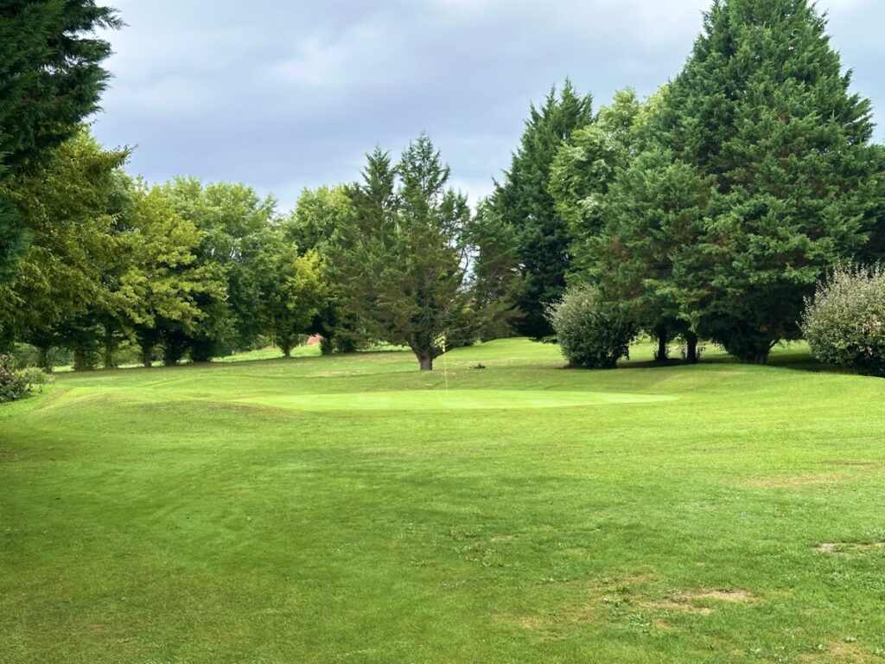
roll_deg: +0.1
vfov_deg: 30.3
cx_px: 442
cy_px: 332
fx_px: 1227
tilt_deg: +2.1
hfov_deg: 39.7
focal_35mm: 48
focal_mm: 6.86
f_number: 1.78
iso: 64
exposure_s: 1/1305
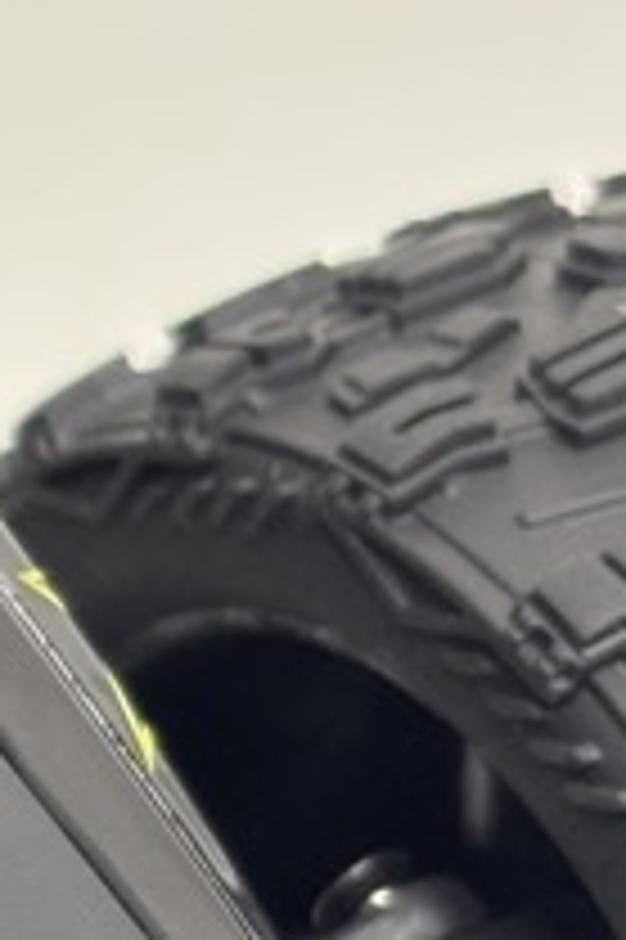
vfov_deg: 9.9
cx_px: -860
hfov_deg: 6.3
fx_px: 5408
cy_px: 729
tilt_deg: -46.2
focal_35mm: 207
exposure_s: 1/50
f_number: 1.6
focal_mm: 5.96
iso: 80
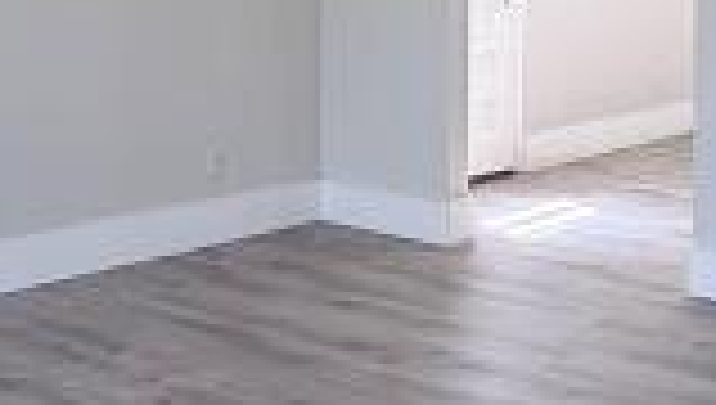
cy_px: -27
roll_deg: -0.7
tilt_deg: -2.5
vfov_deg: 17.1
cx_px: 711
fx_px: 1312
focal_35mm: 69
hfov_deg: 28.7
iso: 250
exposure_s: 1/120
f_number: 2.2
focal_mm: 2.22
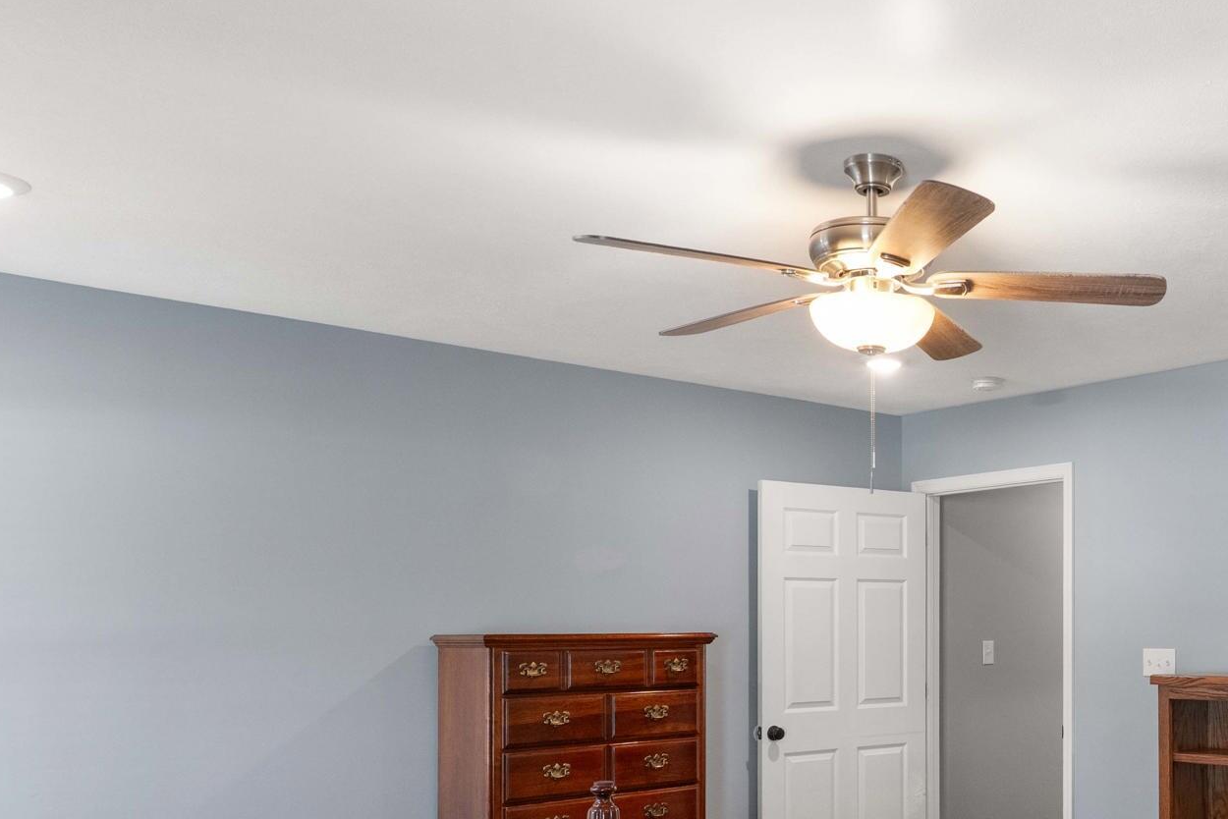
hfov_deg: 52.0
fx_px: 1160
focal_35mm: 34
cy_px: 726
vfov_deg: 36.6
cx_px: 995
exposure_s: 1/6
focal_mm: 17
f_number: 8
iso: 640
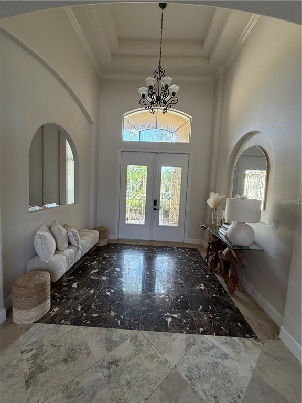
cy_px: 202
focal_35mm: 14
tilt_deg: -4.2
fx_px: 163
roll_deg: -2.2
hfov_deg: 85.7
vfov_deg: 102.1
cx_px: 151
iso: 320
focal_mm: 2.22
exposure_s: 1/121
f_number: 2.2
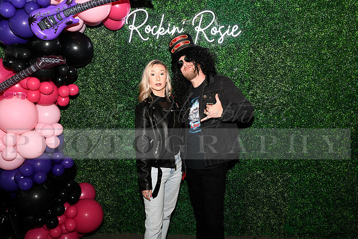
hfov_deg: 58.7
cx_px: 179
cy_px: 120
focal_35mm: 32
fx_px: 318
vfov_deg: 41.1
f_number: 6.3
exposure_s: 1/60
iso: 500
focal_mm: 32
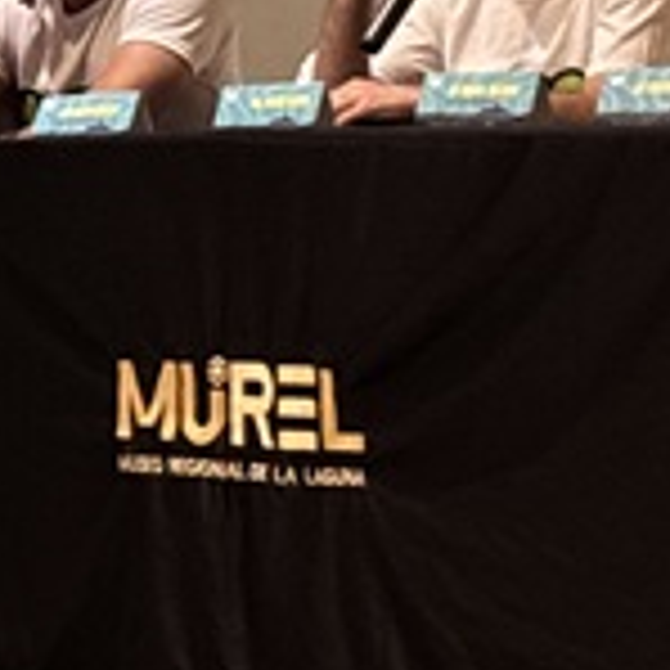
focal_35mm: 204
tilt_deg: +5.6
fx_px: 4467
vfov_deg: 8.5
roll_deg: -0.2
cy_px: -200
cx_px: 153
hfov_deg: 8.6
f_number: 1.6
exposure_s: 1/24
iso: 400
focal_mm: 5.96
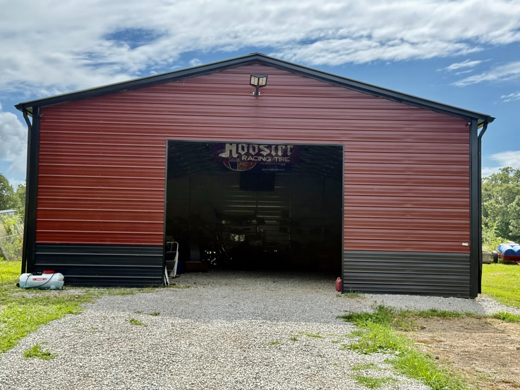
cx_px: 260
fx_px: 721
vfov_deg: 30.3
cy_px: 195
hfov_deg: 39.7
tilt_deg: +4.0
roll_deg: -0.6
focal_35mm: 48
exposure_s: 1/3891
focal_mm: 6.76
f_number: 1.78
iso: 100
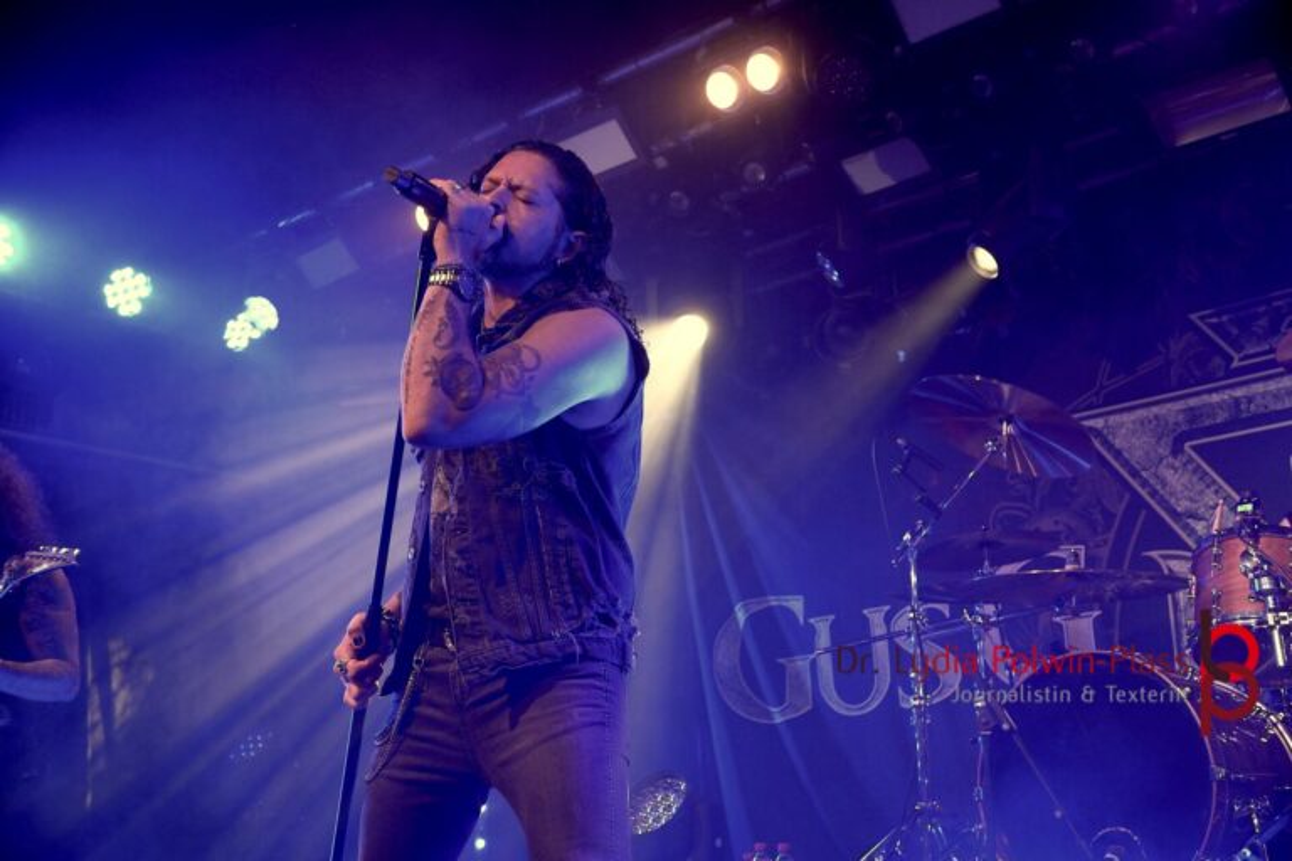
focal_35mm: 46
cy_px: 430
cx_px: 646
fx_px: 1669
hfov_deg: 42.3
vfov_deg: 28.9
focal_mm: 31
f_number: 4
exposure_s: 1/160
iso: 2000
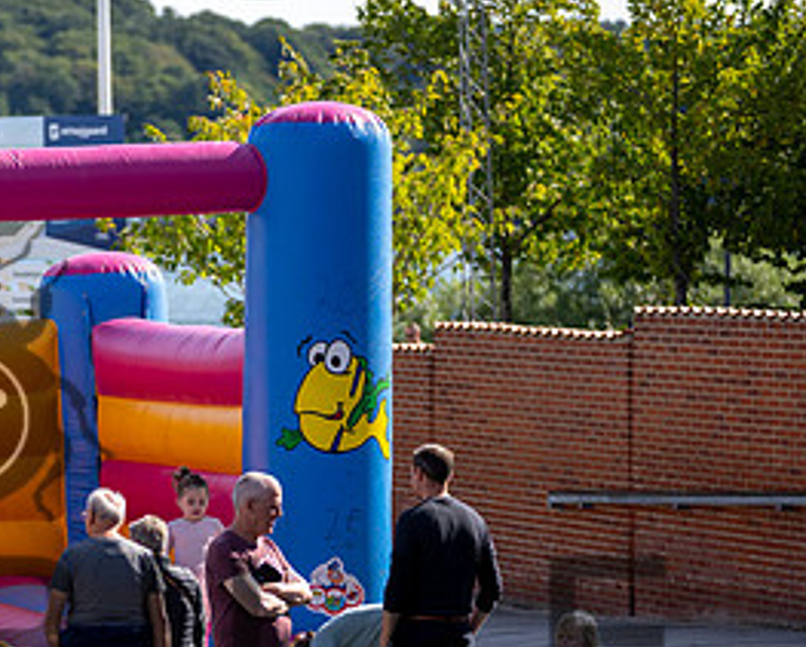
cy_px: 492
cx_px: -64
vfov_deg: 6.3
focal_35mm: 244
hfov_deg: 7.9
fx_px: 5827
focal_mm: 118
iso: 100
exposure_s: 1/1250
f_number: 2.8
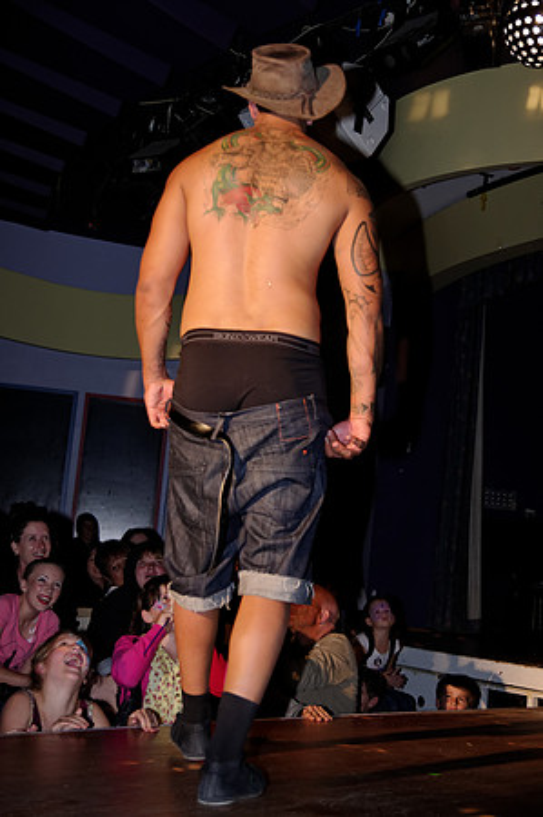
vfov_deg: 36.9
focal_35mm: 54
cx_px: 272
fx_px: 1224
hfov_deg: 25.0
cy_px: 408
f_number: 2.8
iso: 500
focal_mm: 36.25
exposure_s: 1/180
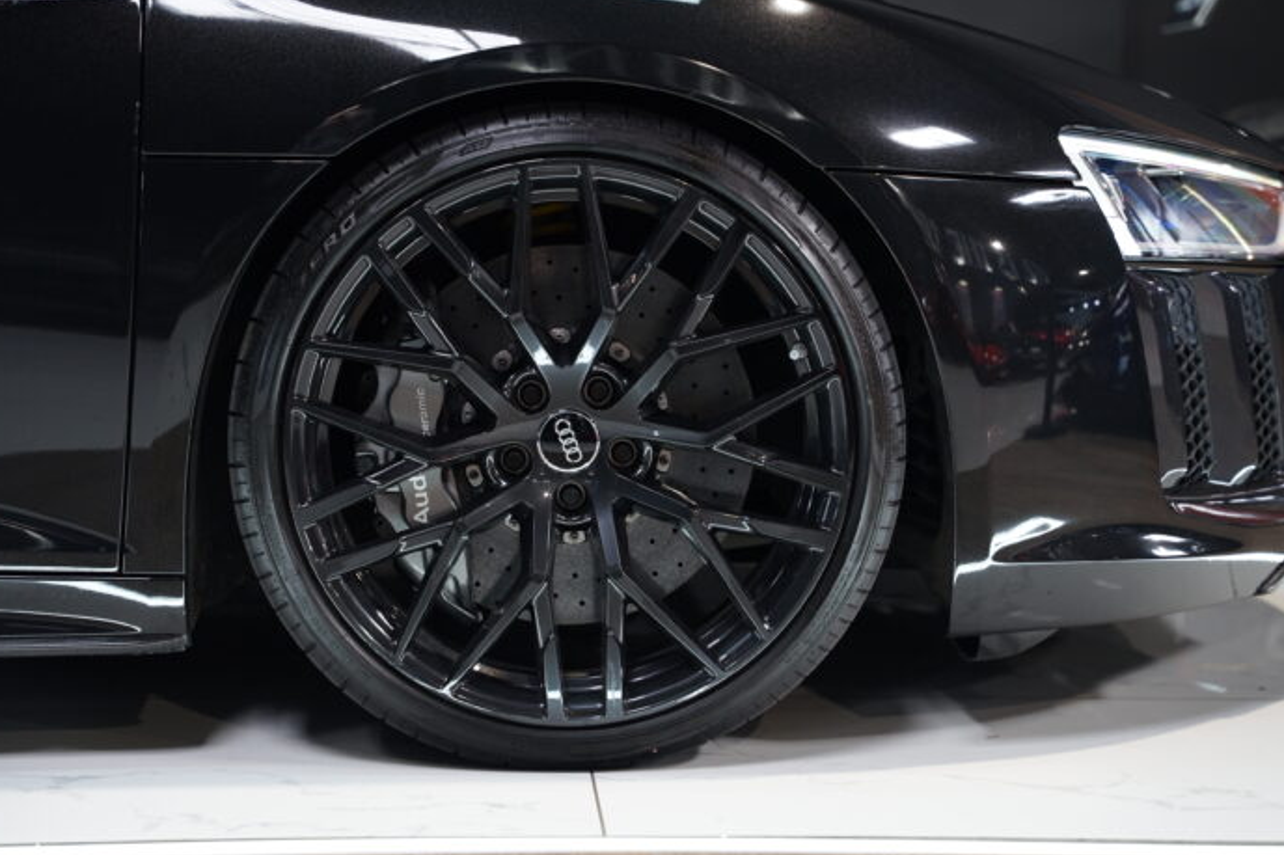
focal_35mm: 78
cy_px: 395
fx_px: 2781
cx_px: 570
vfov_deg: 17.5
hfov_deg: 26.0
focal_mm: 70
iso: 800
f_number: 3.2
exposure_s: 1/80
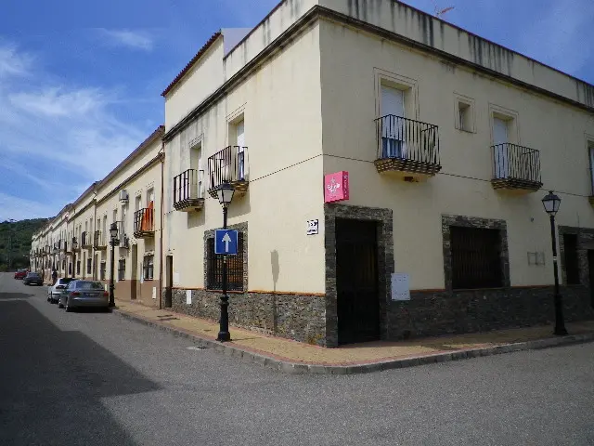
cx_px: 297
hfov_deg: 63.4
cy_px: 223
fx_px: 480
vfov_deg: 49.7
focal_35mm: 28
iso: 80
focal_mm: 5.05
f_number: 3.5
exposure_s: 1/1000
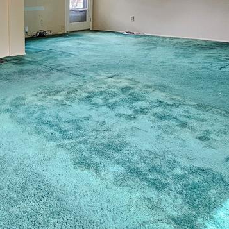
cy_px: 51
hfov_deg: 44.6
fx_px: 247
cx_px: 17
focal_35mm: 33
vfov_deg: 47.5
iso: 320
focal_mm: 2.2
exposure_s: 1/60
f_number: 2.2
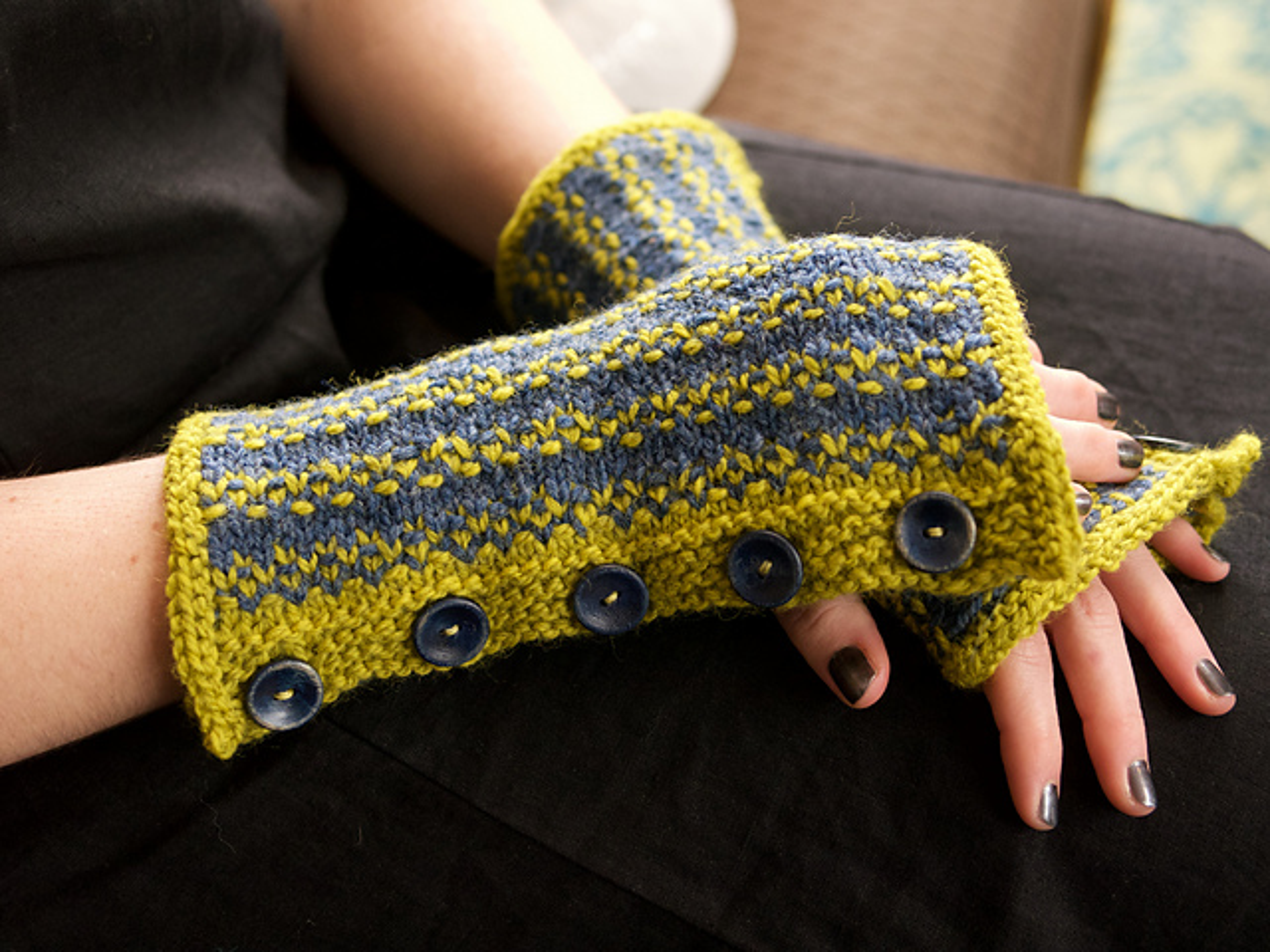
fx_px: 1834
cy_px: 476
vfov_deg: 29.1
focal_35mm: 50
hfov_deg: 38.2
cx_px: 635
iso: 640
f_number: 2.5
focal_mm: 25
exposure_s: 1/30
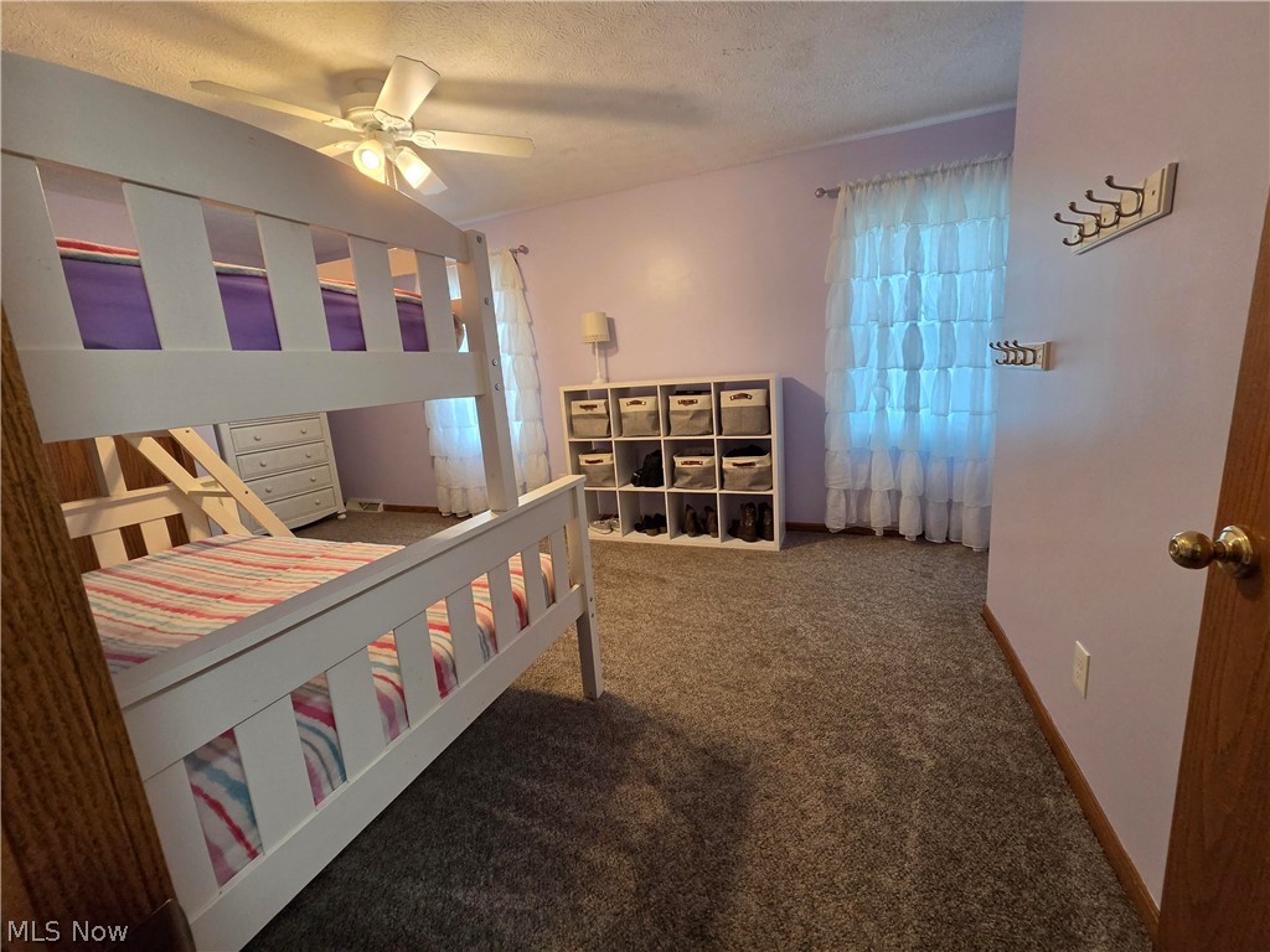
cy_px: 476
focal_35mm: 13
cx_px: 635
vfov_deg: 89.9
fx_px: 477
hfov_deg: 106.2
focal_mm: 2.2
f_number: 2.2
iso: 320
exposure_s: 1/60
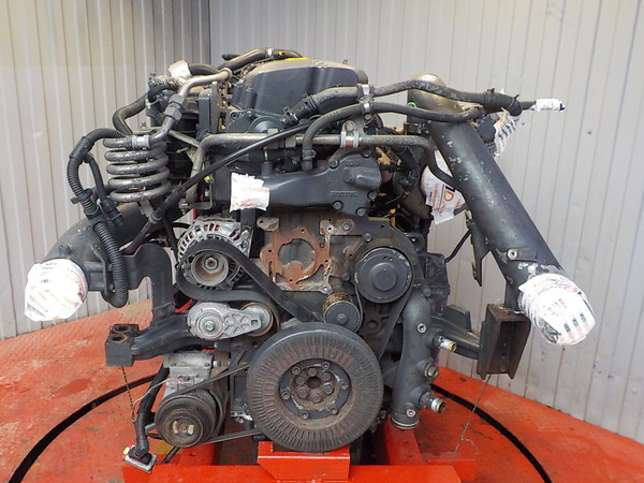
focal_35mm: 32
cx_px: 310
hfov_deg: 56.8
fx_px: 595
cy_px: 235
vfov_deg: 44.2
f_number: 3.3
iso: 400
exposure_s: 1/30
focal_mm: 4.1
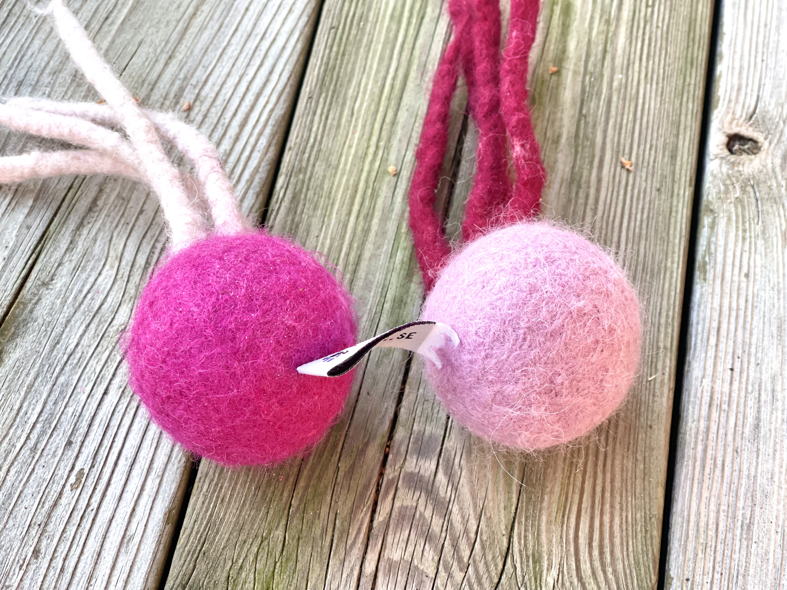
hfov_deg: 30.3
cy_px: 295
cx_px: 394
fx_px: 1455
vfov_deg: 22.9
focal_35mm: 64
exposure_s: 1/121
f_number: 2.2
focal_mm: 7.5
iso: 100
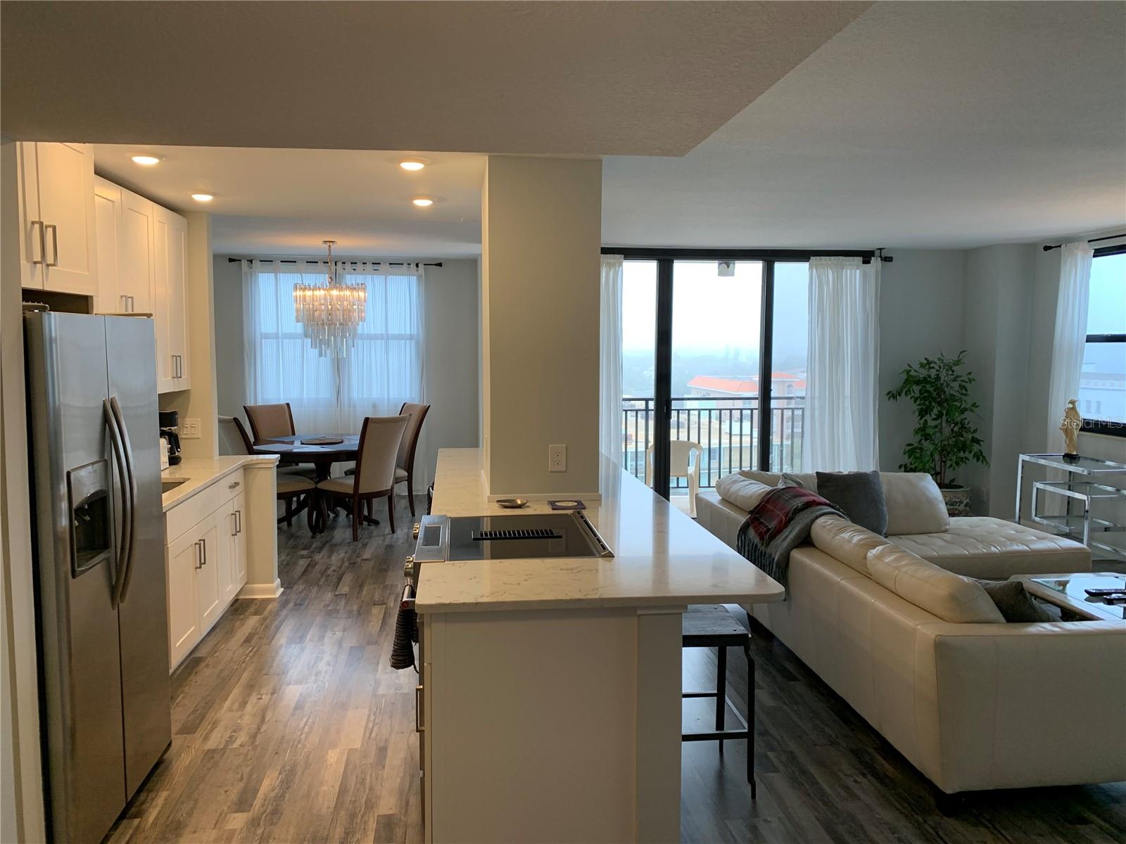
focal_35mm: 26
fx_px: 846
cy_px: 422
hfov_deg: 67.3
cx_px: 563
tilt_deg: -5.2
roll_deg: -1.0
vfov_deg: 53.1
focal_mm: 4.25
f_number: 1.8
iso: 100
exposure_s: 1/120
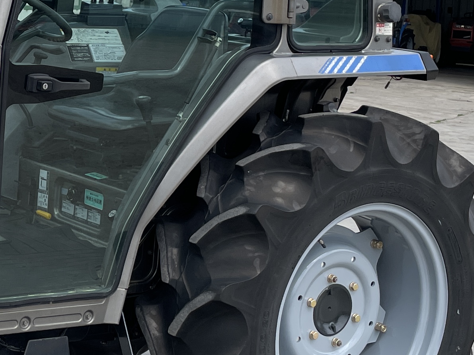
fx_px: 1205
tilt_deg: -6.8
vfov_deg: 16.7
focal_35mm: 88
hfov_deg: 21.3
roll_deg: -3.2
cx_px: -25
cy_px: 90
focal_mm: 4.2
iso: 32
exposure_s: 1/2564
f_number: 1.6
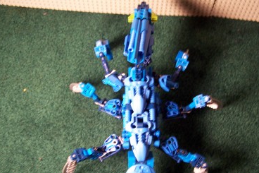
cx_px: 139
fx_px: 309
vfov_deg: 31.1
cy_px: 94
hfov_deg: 45.4
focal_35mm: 43
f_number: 2.8
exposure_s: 1/10
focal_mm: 6.3
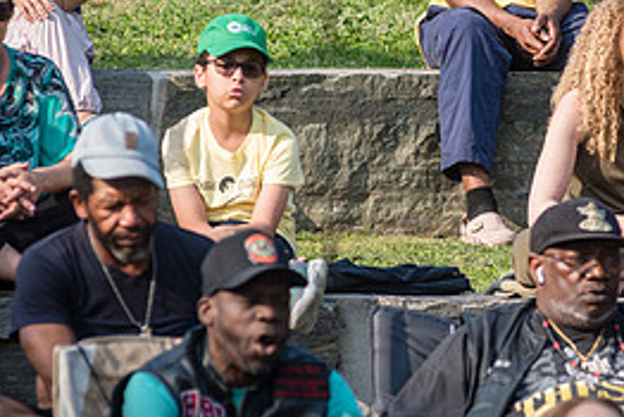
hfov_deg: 5.5
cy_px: 130
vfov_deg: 3.7
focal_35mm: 377
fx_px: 6538
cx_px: 636
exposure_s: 1/640
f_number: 4.5
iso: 200
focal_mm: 170
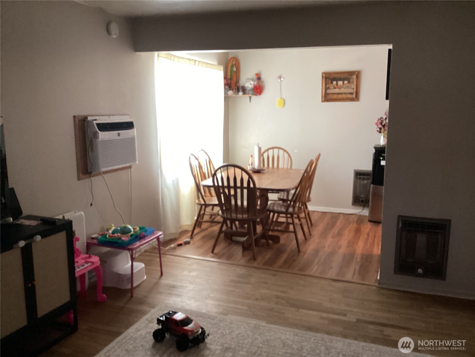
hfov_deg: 58.4
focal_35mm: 31
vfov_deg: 45.4
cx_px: 238
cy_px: 178
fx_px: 425
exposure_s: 1/40
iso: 250
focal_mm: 3.3
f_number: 2.4
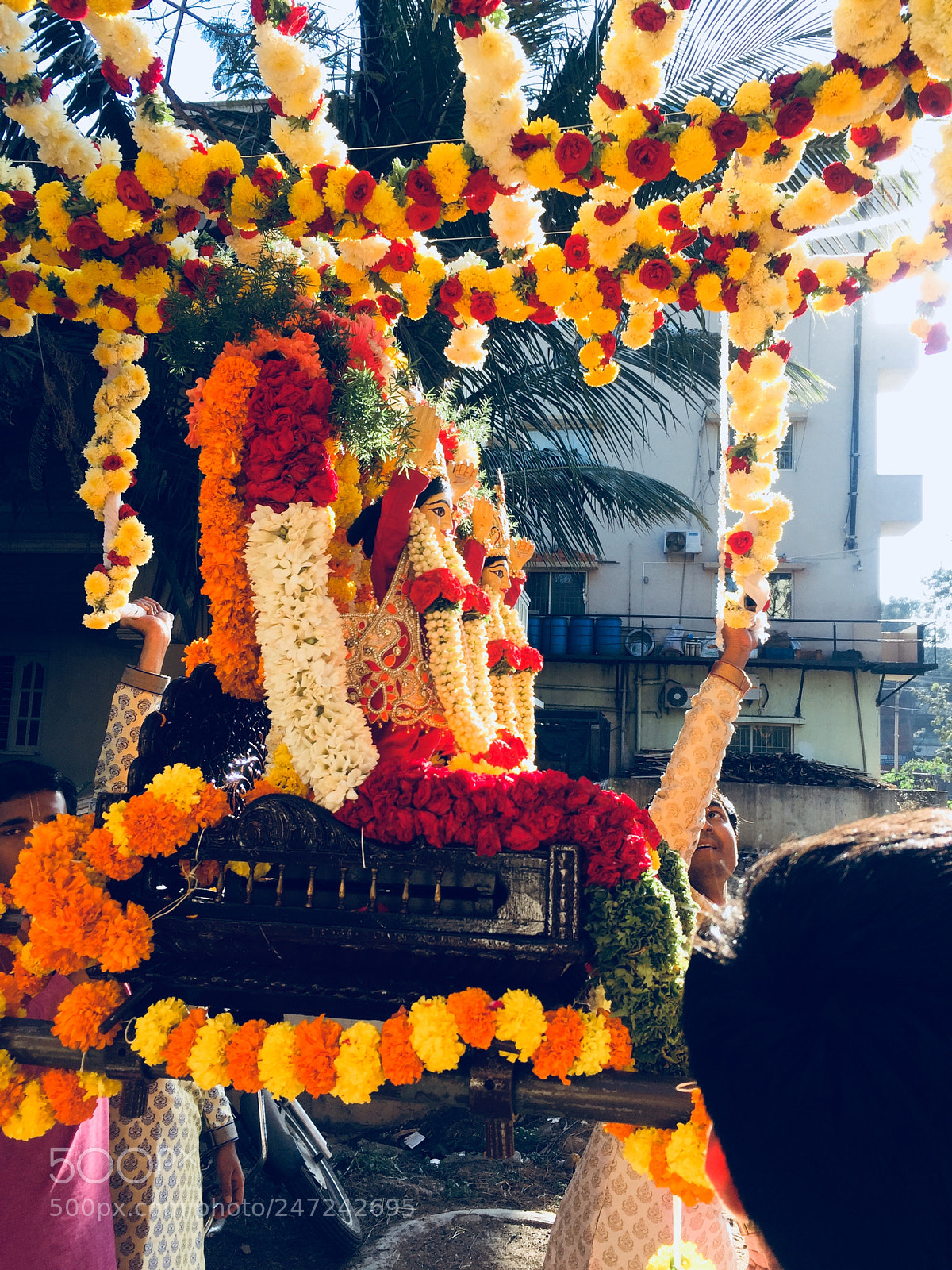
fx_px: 1063
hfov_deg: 48.2
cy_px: 635
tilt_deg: +7.0
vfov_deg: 61.7
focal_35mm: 29
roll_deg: -1.8
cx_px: 476
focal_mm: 4.15
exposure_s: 1/384
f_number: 2.2
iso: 32
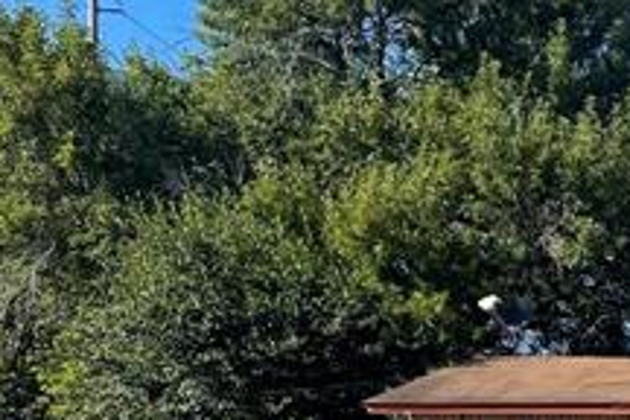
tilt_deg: -2.2
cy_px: 601
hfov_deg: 14.2
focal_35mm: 123
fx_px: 2152
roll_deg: -0.6
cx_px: 1231
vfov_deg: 10.8
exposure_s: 1/2083
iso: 32
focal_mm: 5.1
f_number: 1.6
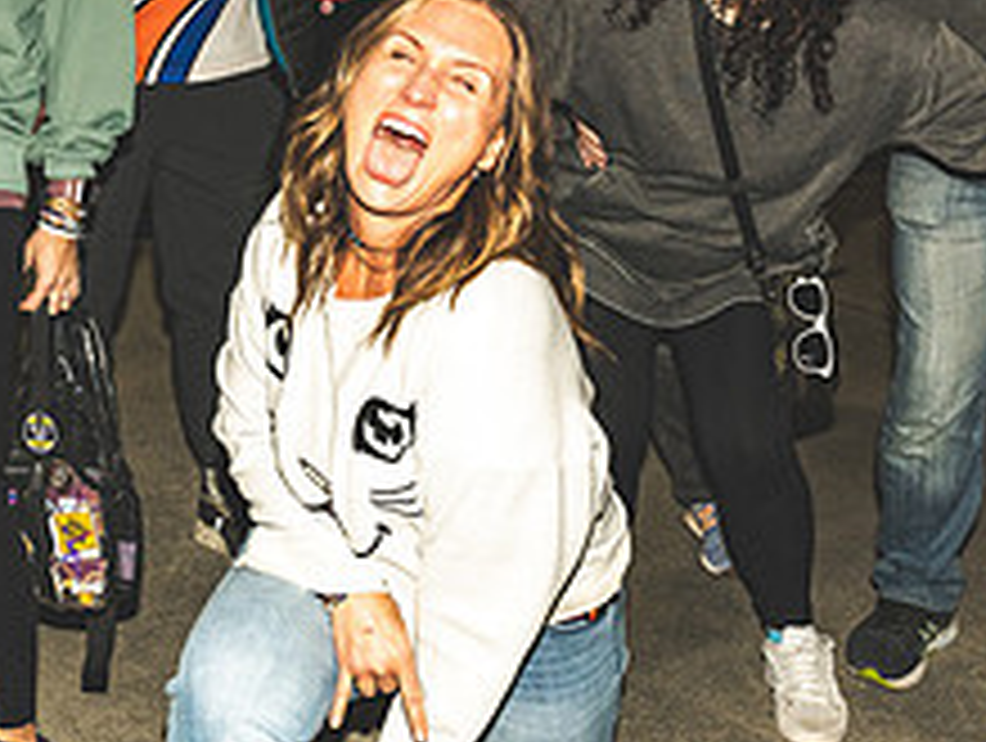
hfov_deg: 30.7
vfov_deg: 23.9
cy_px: 214
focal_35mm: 61
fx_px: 1740
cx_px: 162
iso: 1600
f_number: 4.5
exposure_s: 1/200
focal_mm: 24
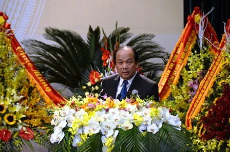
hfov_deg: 6.9
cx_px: 115
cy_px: 76
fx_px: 1913
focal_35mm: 300
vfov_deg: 4.6
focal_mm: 200
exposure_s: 1/60
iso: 640
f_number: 5.6
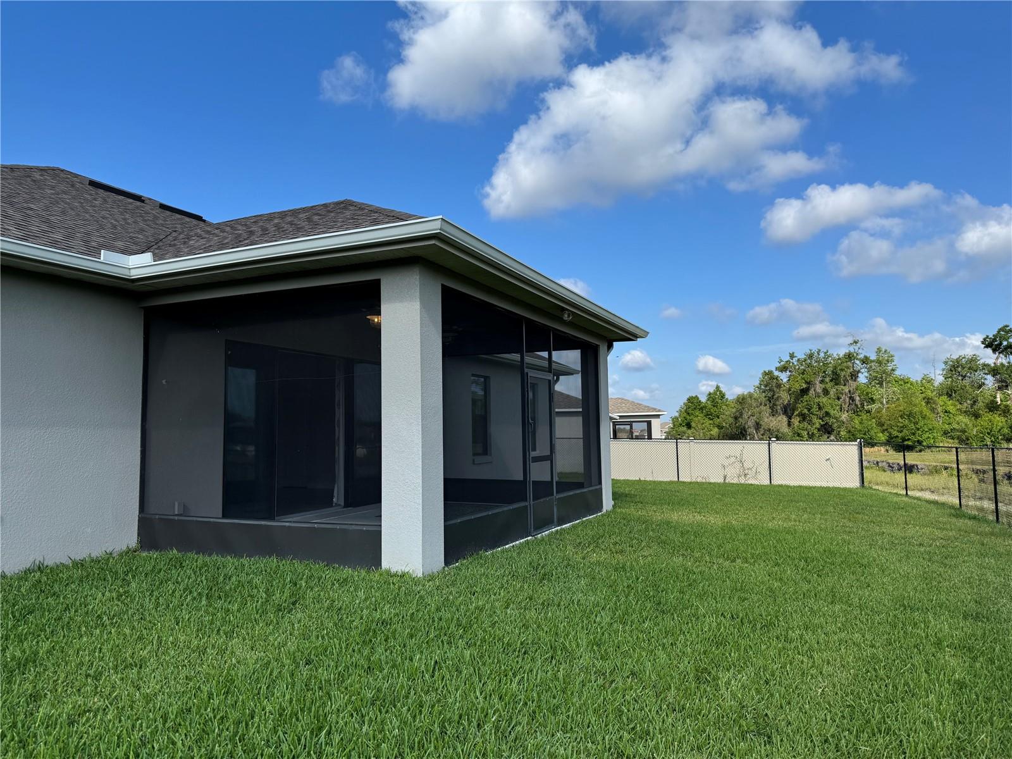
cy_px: 380
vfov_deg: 56.8
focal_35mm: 24
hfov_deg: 71.6
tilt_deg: +4.3
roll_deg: +1.1
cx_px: 506
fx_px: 702
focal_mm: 6.76
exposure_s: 1/4049
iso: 80
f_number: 1.78
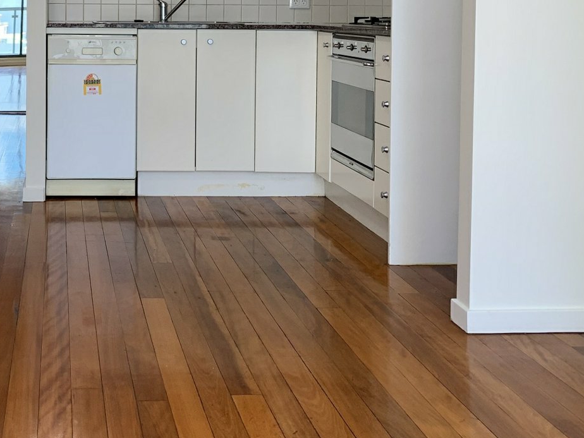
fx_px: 911
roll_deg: -1.1
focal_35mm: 54
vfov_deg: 26.1
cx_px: 92
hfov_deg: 34.1
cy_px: 40
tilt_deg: -1.8
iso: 64
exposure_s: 1/121
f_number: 1.8
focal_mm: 4.25
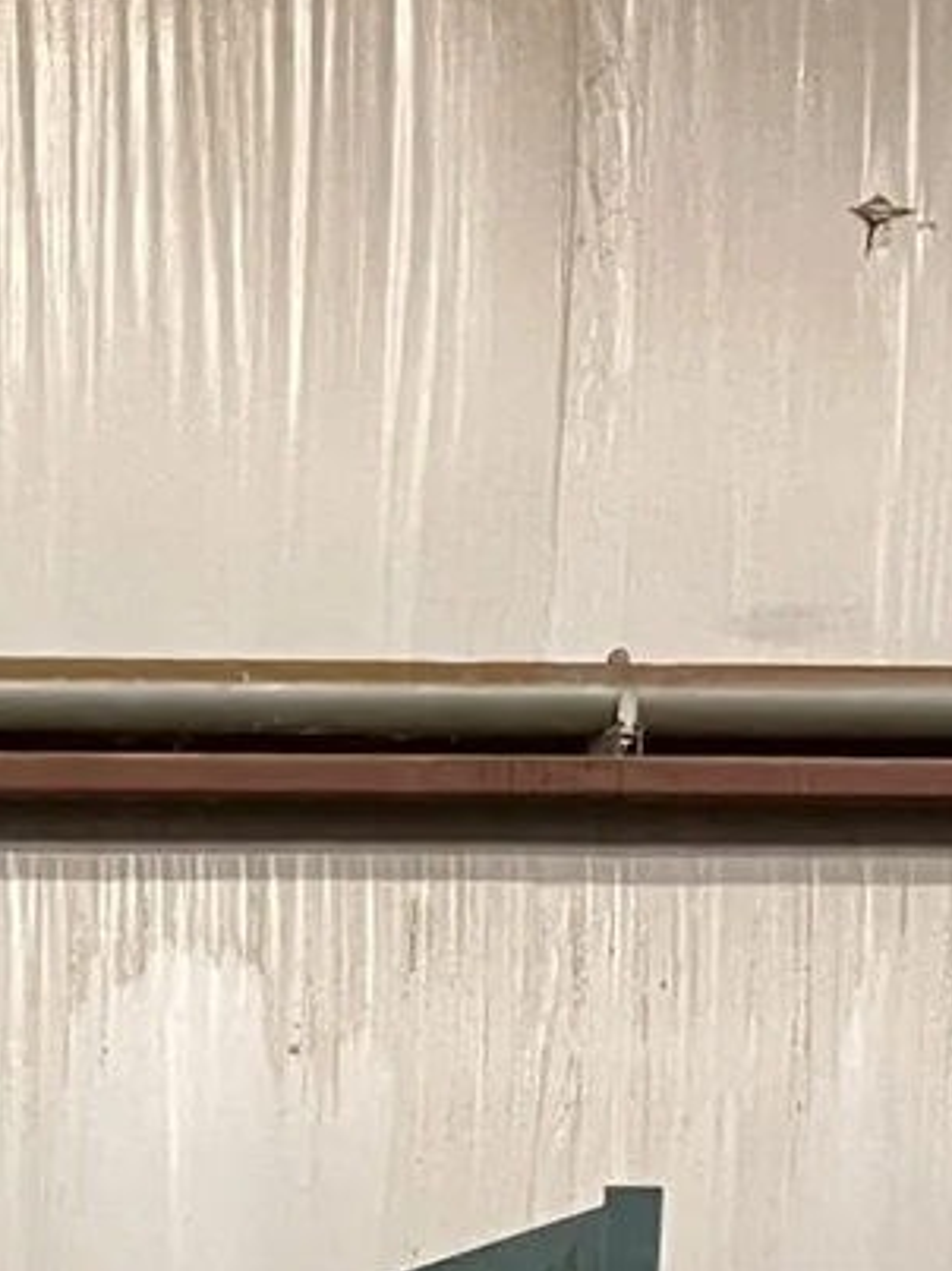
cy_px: 2362
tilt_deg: -6.4
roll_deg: -0.7
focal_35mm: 129
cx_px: -1220
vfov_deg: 13.5
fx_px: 4733
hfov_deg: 10.2
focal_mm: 4.2
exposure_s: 1/40
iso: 640
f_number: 1.6
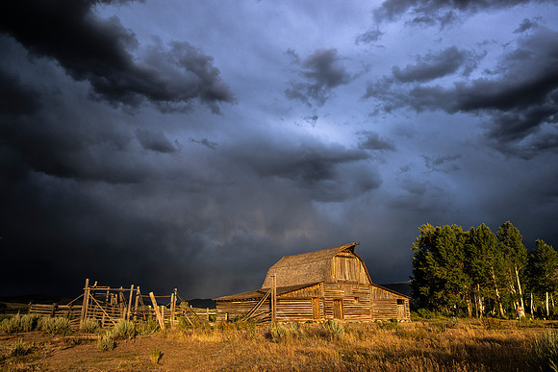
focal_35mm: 29
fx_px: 446
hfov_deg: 64.0
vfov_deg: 45.3
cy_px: 186
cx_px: 279
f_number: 8
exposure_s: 1/50
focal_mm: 28.5
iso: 200
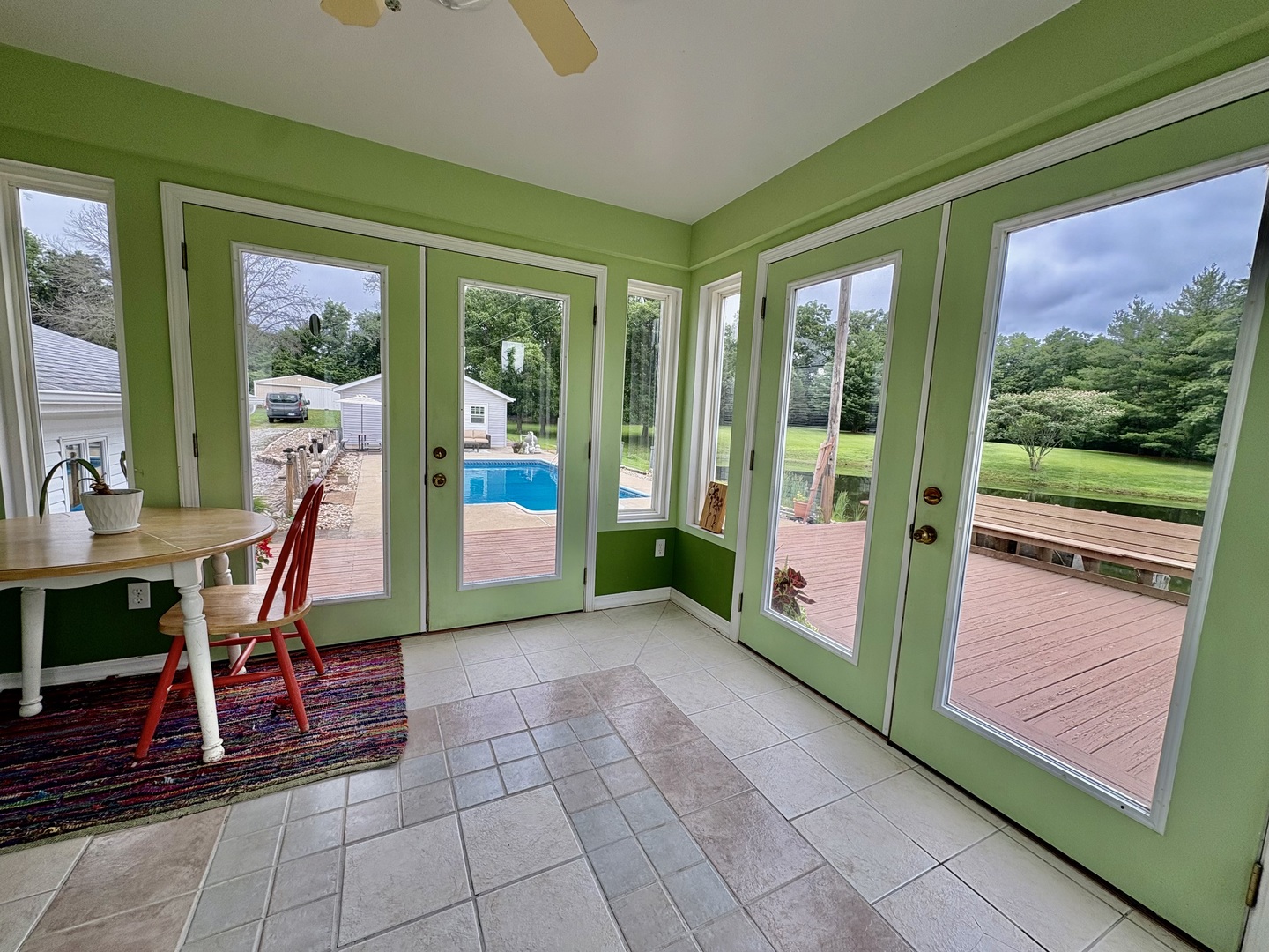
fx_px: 513
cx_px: 634
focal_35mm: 14
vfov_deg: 85.7
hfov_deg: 102.1
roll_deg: -2.6
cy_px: 476
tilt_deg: -6.0
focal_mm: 2.22
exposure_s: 1/334
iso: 40
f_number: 2.2
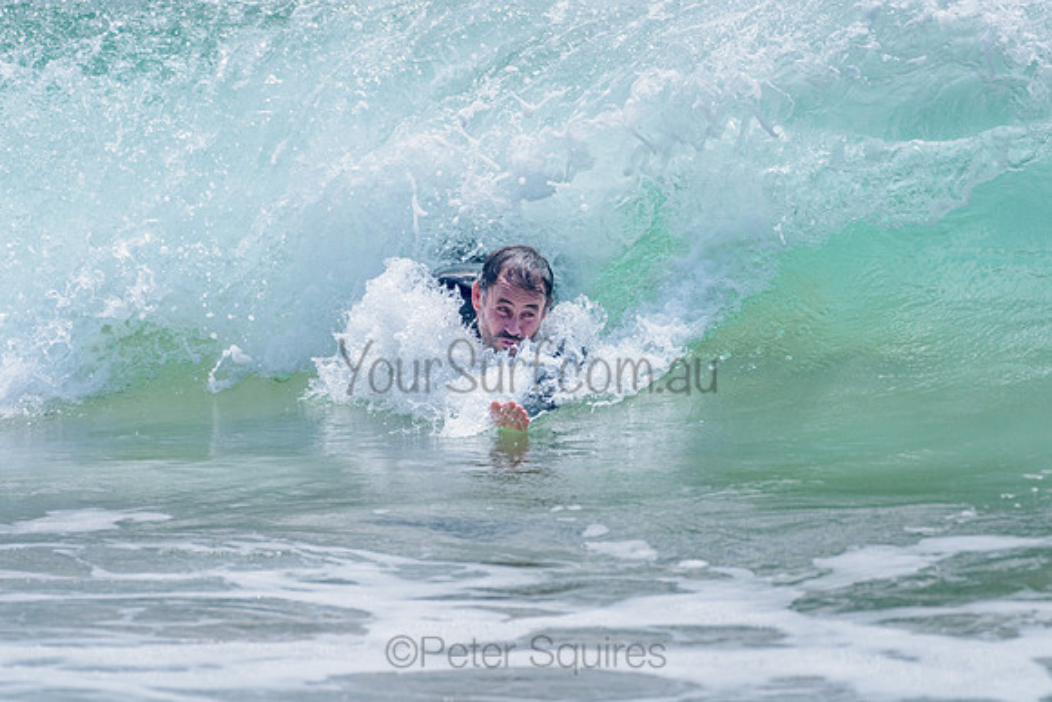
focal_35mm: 613
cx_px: 486
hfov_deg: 3.4
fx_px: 17920
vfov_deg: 2.2
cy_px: 317
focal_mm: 500
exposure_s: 1/2000
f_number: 5.6
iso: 360
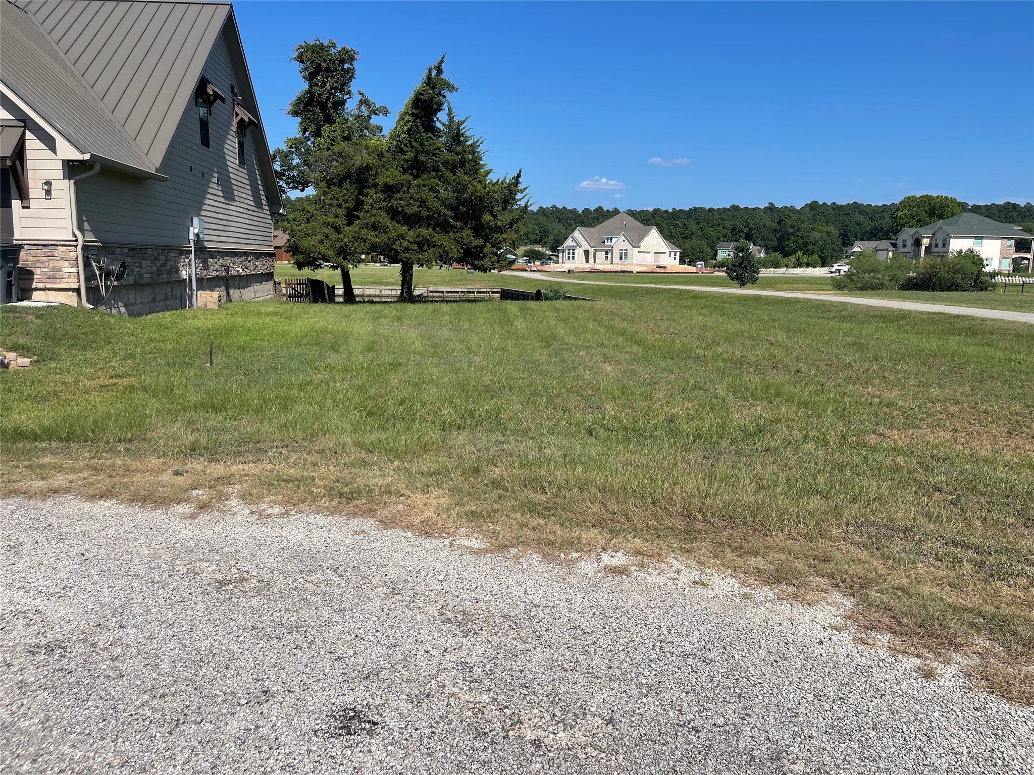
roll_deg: -1.4
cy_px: 388
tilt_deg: -9.5
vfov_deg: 54.9
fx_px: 747
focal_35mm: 25
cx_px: 517
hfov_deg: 69.4
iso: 32
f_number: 1.6
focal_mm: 5.1
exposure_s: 1/4902
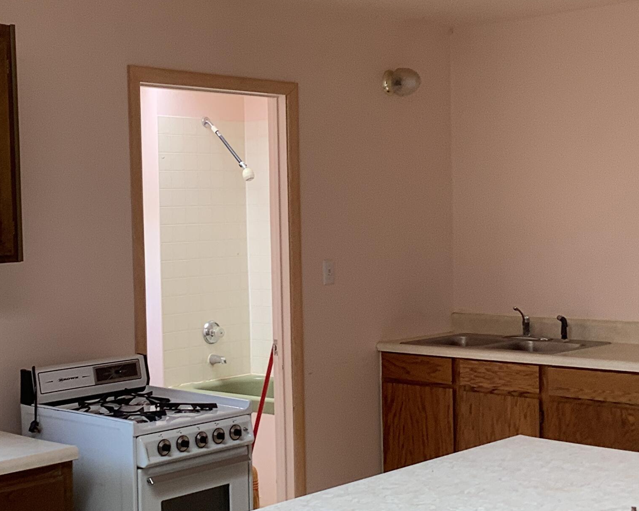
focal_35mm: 60
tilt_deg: -2.9
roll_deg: +1.4
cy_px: 261
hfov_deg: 31.5
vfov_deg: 25.4
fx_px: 1135
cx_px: 312
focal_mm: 3.3
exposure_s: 1/100
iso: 50
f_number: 2.4
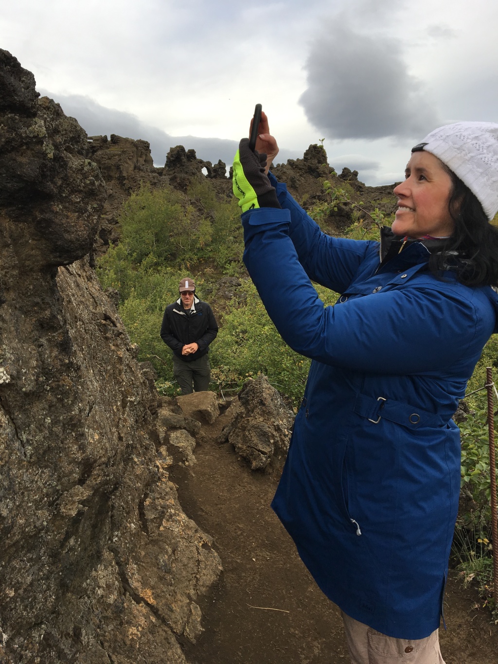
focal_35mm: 29
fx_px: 556
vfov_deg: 61.7
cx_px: 249
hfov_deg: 48.2
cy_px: 332
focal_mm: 4.15
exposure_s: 1/499
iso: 25
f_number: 2.2
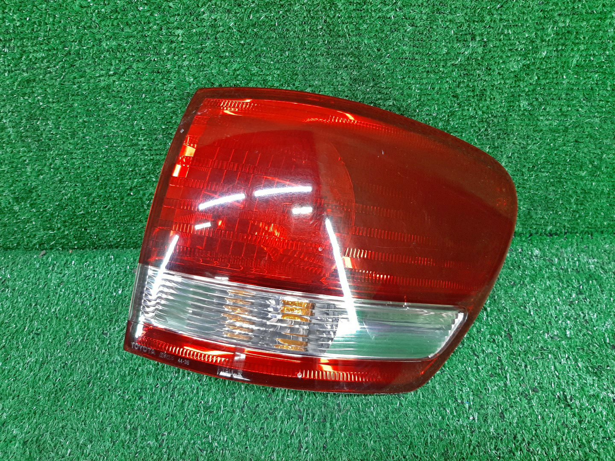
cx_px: 308
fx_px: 462
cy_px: 230
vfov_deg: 53.1
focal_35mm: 26
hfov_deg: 67.3
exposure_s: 1/50
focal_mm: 3.93
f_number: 1.7
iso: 135
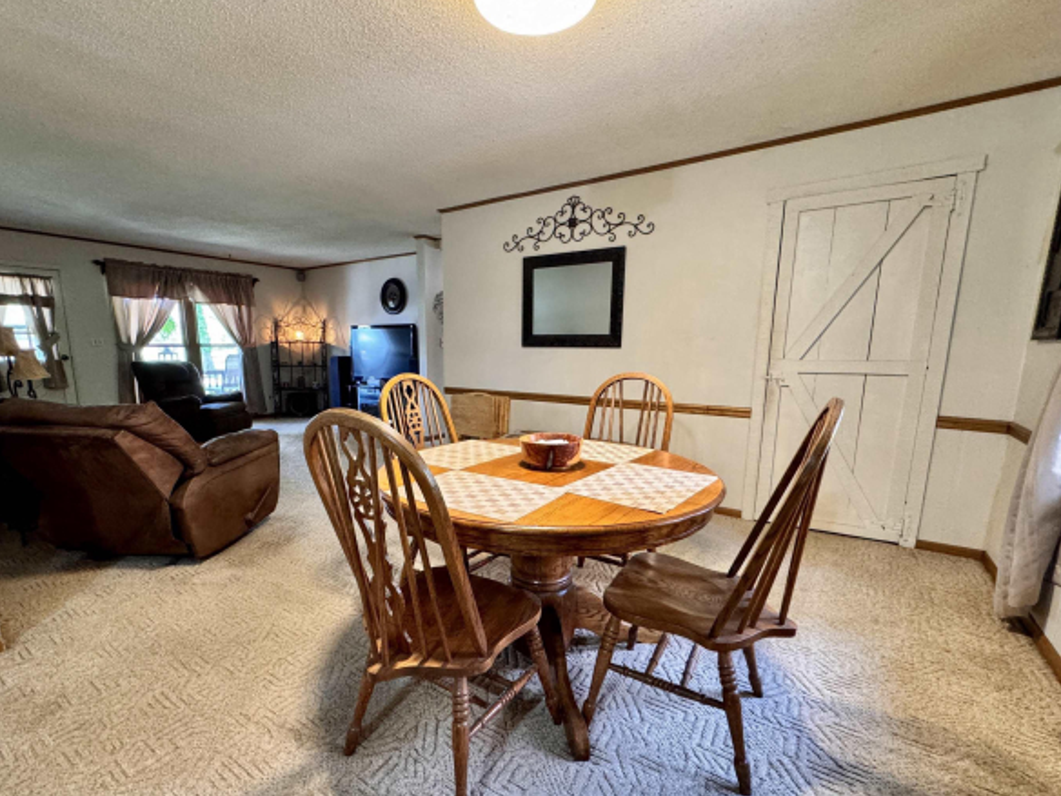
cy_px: 431
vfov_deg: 78.0
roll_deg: -0.3
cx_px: 497
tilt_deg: -10.7
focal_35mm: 16
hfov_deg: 94.4
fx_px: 490
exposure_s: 1/60
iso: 640
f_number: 2.2
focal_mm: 2.22
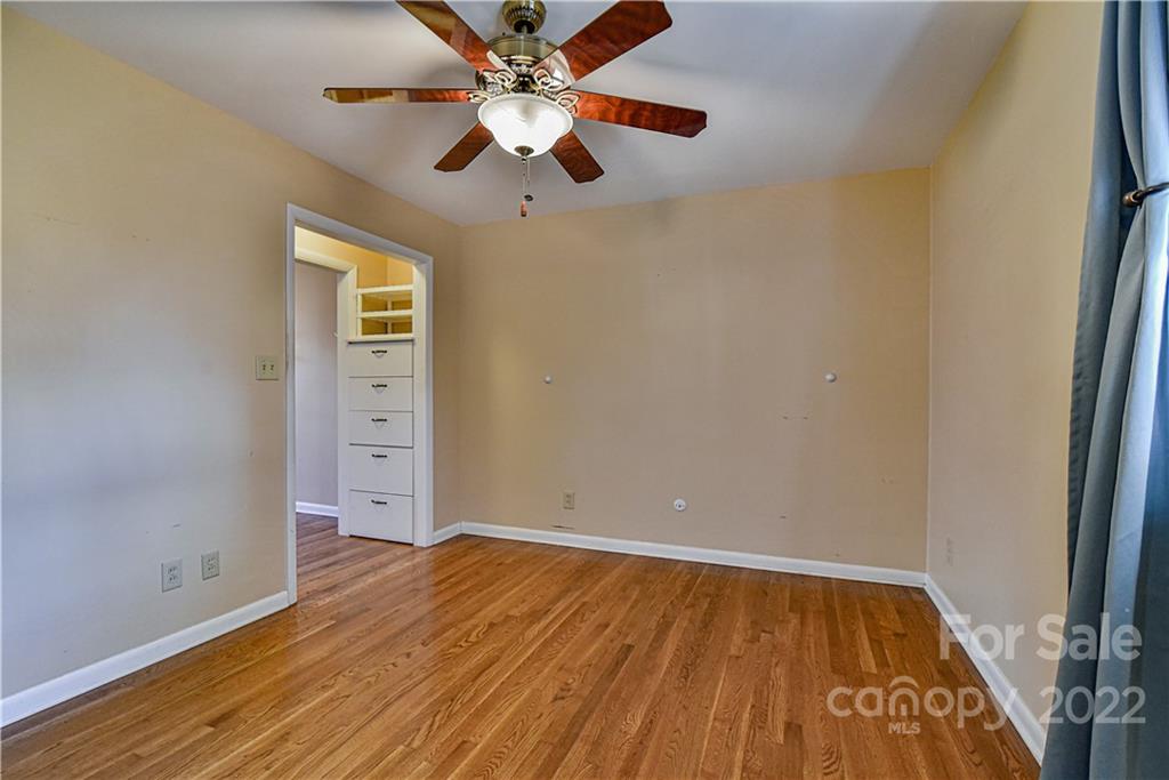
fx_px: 520
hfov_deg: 96.7
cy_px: 390
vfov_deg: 73.8
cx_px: 584
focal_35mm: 16
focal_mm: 16
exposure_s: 1/100
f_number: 5
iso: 1600
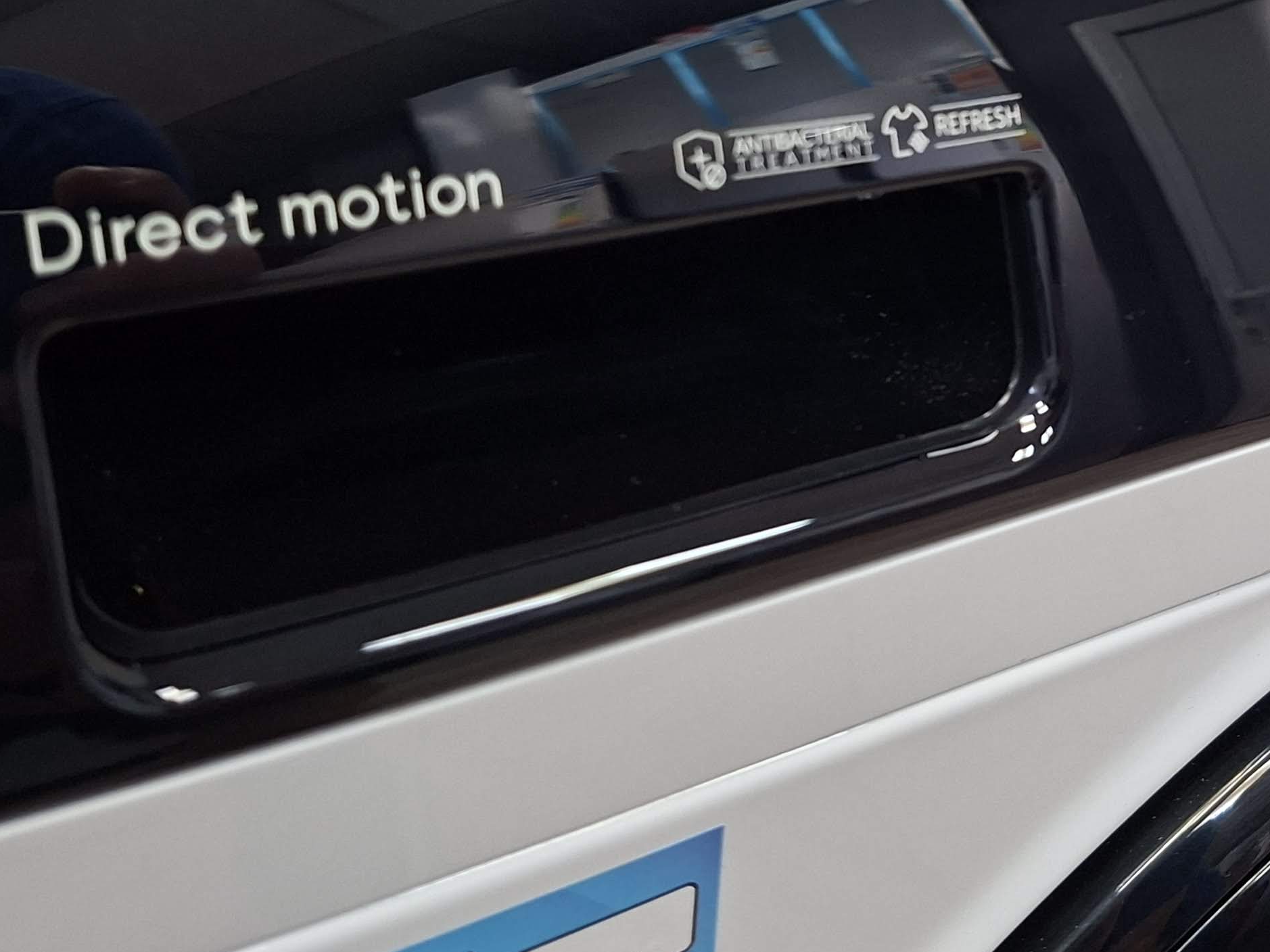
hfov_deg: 37.0
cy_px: 94
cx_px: 1080
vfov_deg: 28.5
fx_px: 1797
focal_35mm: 49
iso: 200
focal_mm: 5.54
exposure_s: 1/50
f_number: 1.8
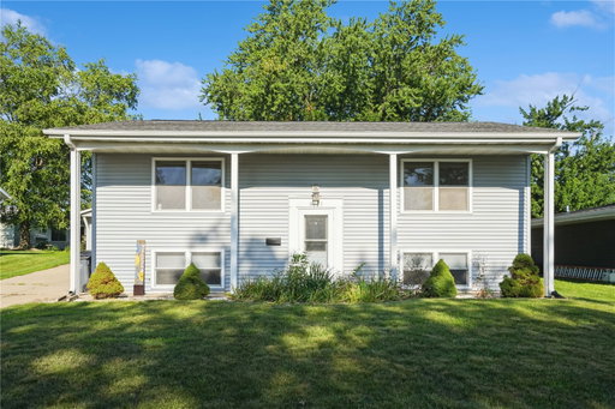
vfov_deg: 47.9
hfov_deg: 67.4
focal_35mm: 27
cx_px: 308
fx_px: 461
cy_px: 204
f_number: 8
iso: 640
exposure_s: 1/2000
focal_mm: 27
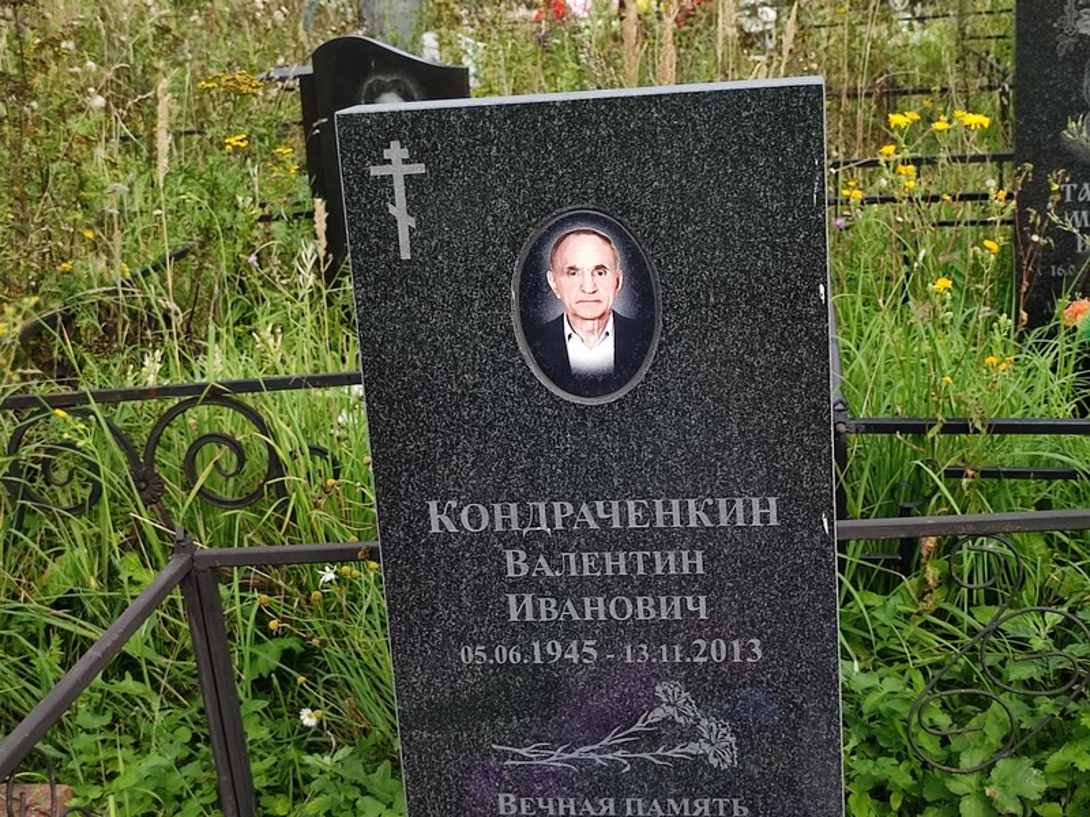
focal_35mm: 25
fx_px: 787
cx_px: 545
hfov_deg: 69.4
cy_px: 408
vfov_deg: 54.9
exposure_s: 1/238
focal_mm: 6.04
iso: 50
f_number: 1.9
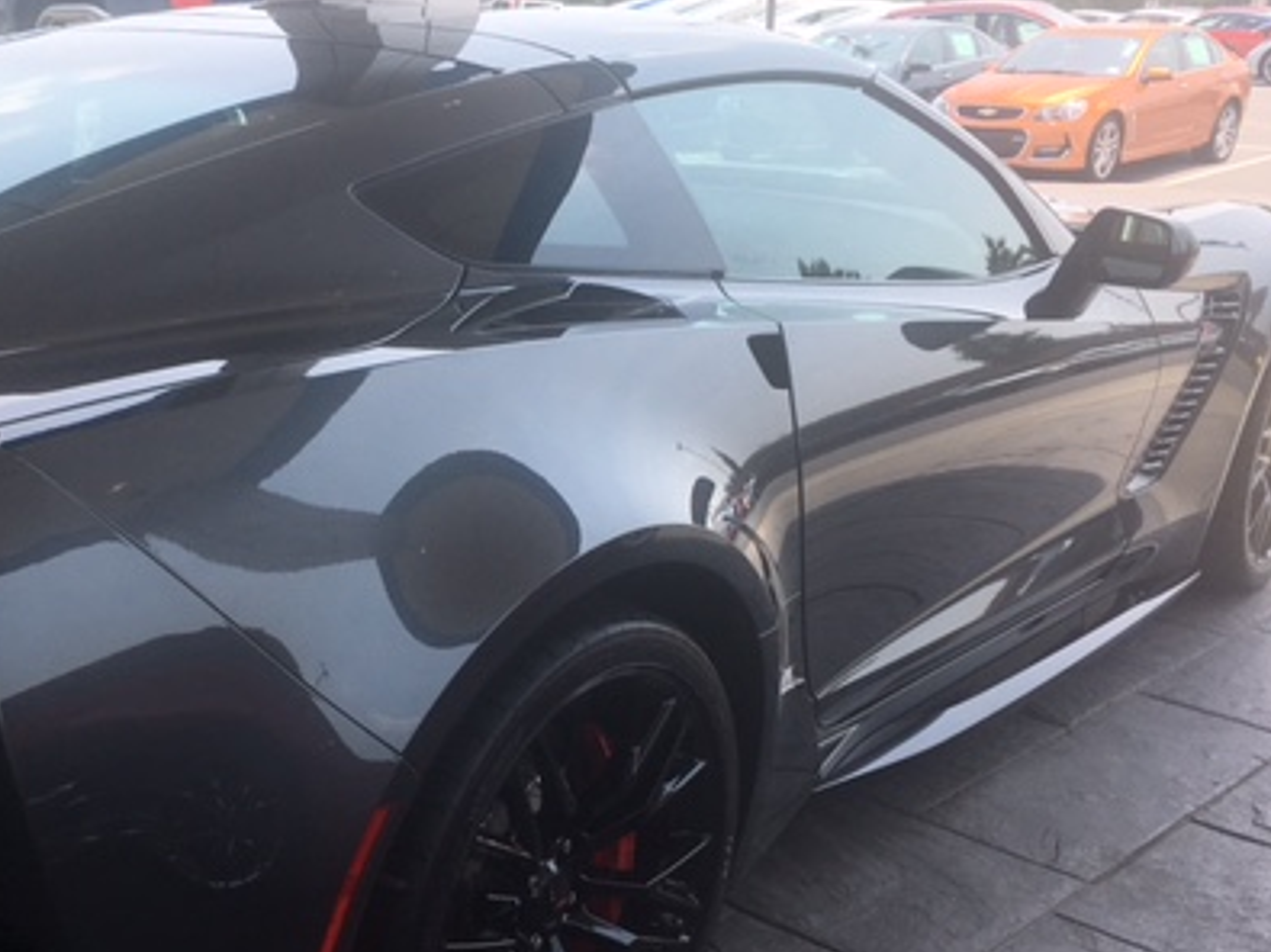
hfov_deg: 39.8
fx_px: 1725
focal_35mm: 47
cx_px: 389
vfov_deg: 30.6
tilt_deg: -19.5
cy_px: 656
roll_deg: +0.4
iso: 25
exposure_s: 1/916
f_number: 2.2
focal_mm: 4.15
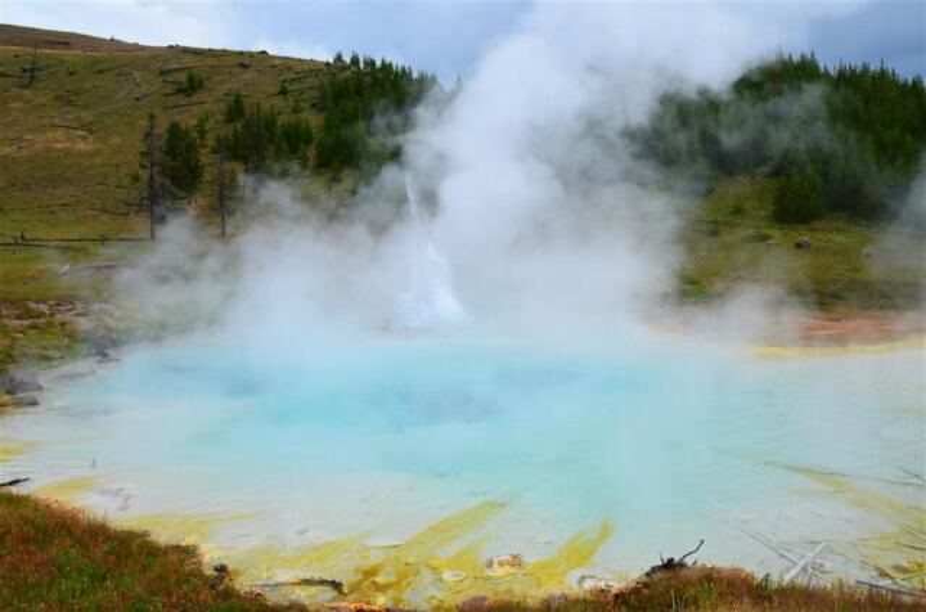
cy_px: 306
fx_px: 770
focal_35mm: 30
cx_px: 463
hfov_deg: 62.1
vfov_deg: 43.4
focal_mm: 20
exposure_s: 1/125
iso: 110
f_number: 11
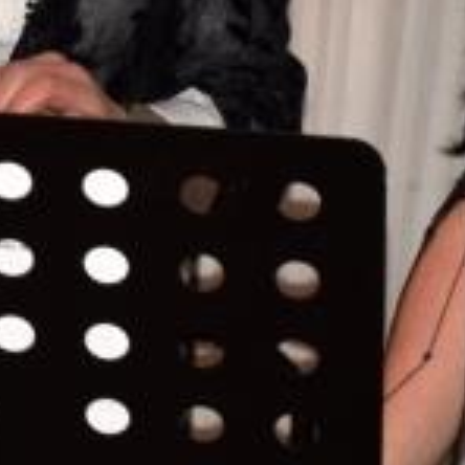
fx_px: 7355
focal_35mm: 484
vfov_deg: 3.6
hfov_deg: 3.6
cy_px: 184
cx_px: 25
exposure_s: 1/60
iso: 200
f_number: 4.5
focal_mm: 55
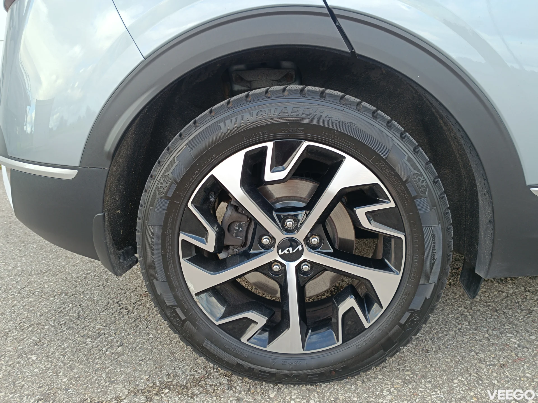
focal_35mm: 24
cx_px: 269
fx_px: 373
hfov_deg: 71.6
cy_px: 202
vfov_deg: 56.8
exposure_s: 1/102
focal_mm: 5.59
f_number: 1.88
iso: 64
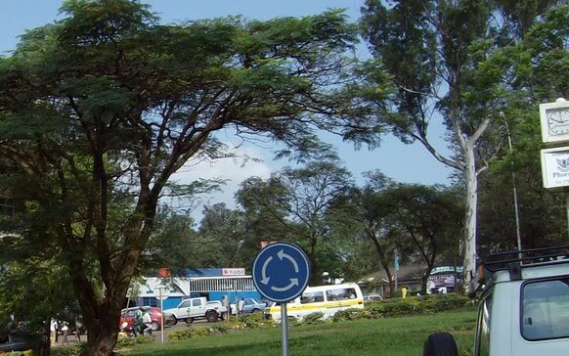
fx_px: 1039
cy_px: 169
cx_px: 86
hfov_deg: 29.7
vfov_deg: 19.4
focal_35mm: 67
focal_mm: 6
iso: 100
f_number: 4.7
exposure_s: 1/768
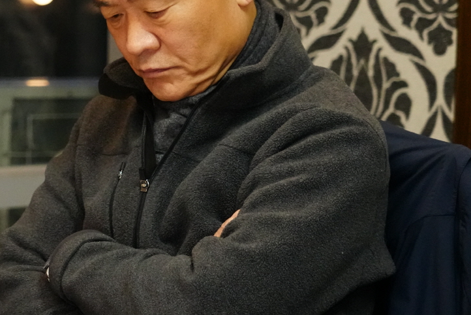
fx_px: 1989
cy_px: 149
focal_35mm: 152
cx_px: 11
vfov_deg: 9.0
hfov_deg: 13.3
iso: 8000
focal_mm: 61
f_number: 4
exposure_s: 1/125
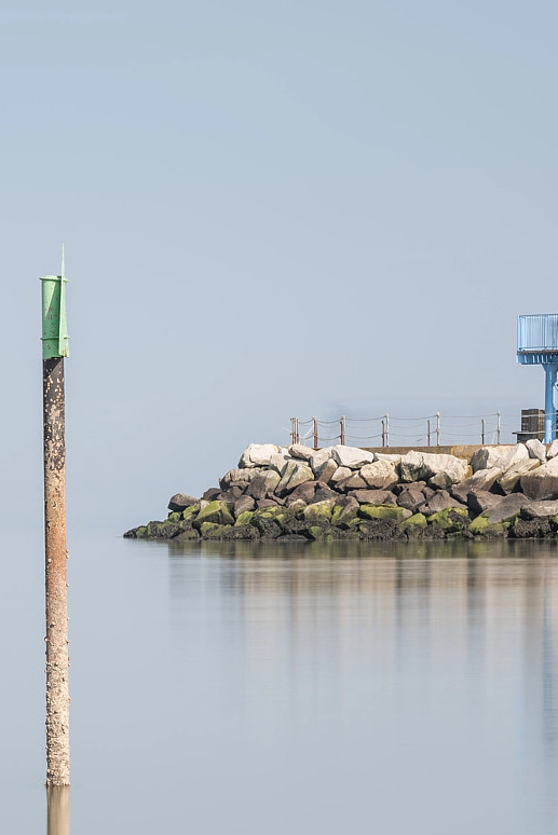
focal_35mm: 217
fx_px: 5038
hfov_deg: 6.3
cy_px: 768
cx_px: 62
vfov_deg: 9.4
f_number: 16
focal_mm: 105
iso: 100
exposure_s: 8
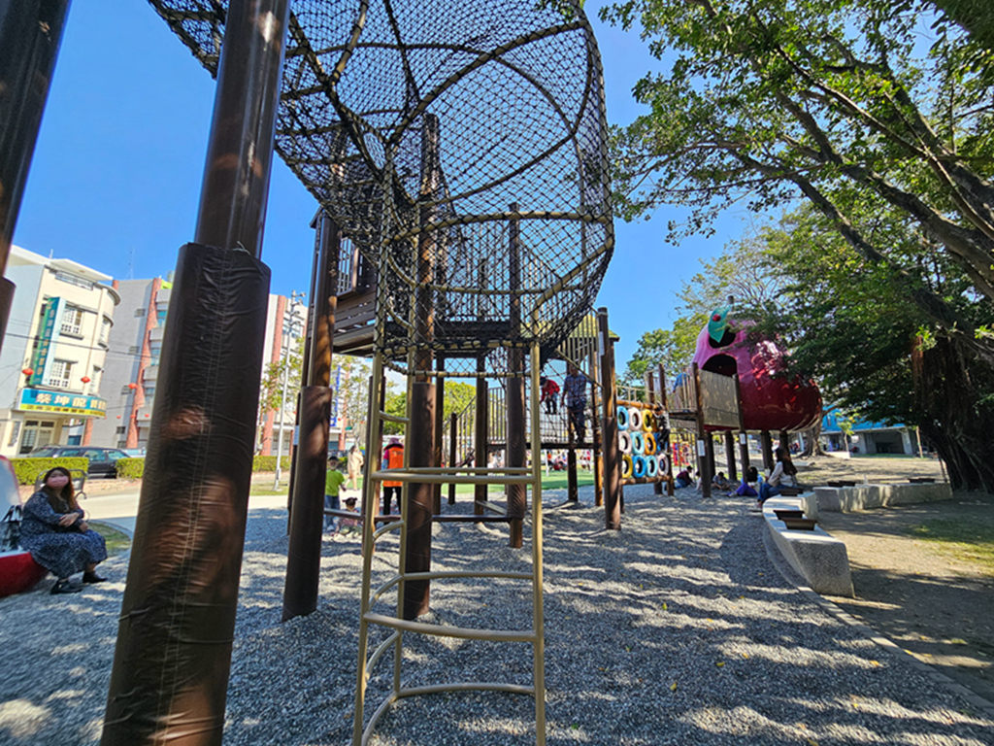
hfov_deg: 106.2
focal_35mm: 13
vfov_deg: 89.9
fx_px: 373
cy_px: 373
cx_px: 497
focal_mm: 2.2
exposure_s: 1/734
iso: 50
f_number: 2.2
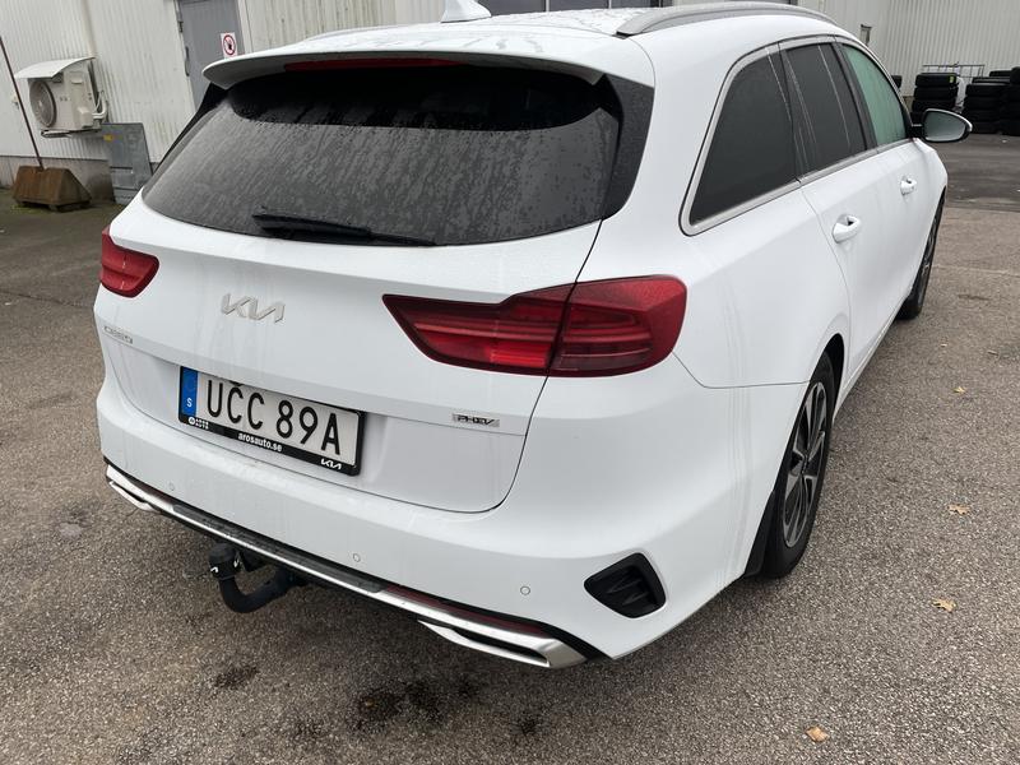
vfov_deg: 53.1
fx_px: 766
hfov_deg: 67.3
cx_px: 510
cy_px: 382
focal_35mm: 26
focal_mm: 4.2
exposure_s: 1/159
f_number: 1.6
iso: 32
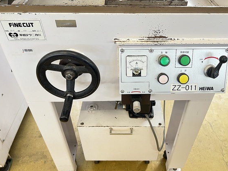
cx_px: 127
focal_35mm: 30
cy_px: 80
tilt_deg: -42.8
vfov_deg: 46.8
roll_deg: -2.1
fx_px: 198
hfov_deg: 59.8
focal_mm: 5.7
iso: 125
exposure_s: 1/66
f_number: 1.5
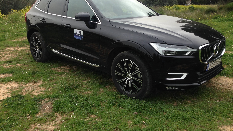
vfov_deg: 32.6
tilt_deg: -13.1
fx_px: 222
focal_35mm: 36
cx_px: 117
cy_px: 45
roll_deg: +1.9
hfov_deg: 55.3
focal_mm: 4.12
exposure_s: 1/596
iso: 50
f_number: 2.4
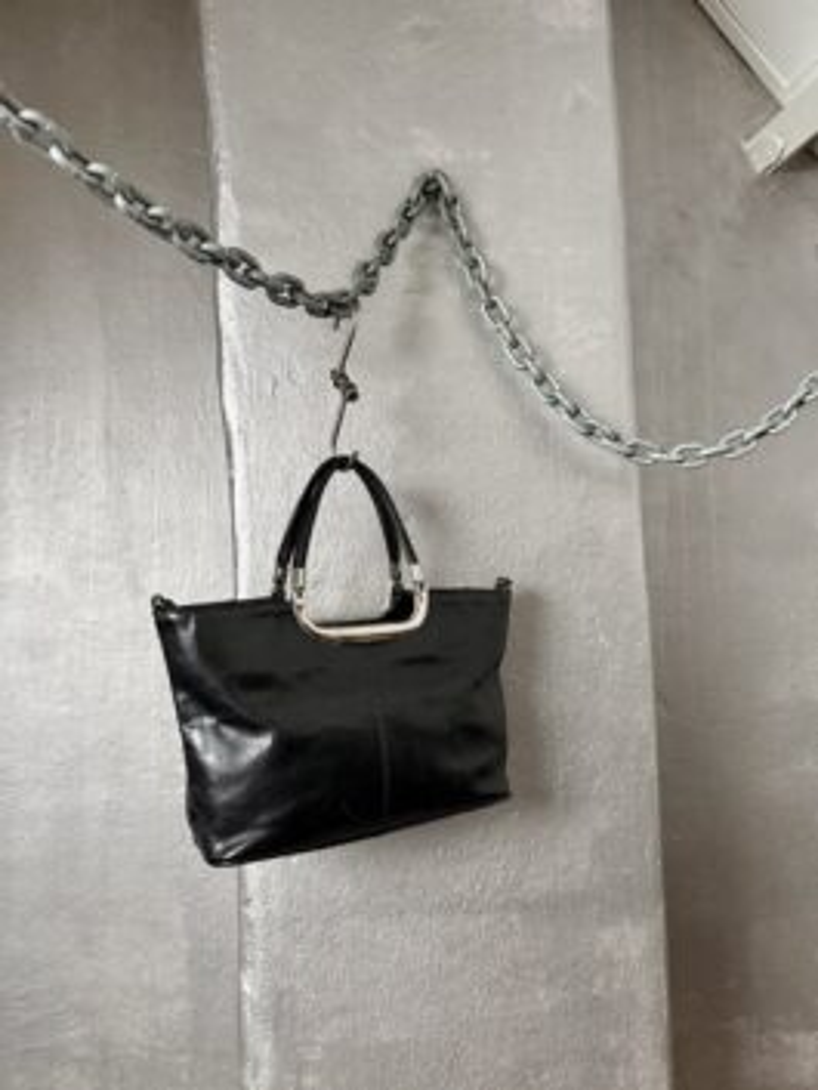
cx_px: 409
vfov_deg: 71.6
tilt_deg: +2.9
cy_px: 545
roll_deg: -0.4
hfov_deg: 56.8
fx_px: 756
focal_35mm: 24
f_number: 1.78
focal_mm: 6.76
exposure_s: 1/60
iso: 800
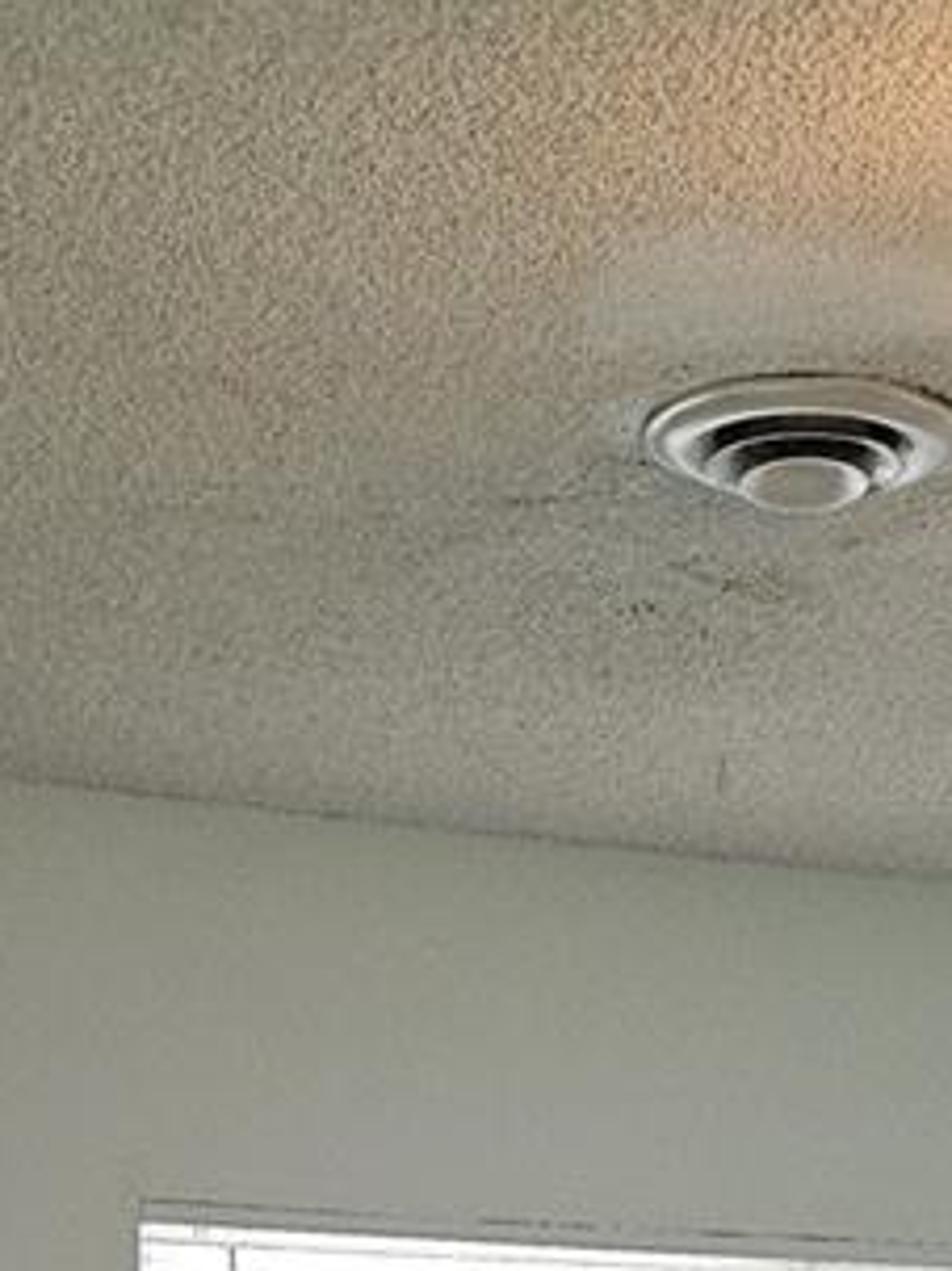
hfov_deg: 16.2
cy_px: 2311
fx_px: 3339
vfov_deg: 17.4
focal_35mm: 91
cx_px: 461
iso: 100
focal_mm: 5.4
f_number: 1.8
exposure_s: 1/60
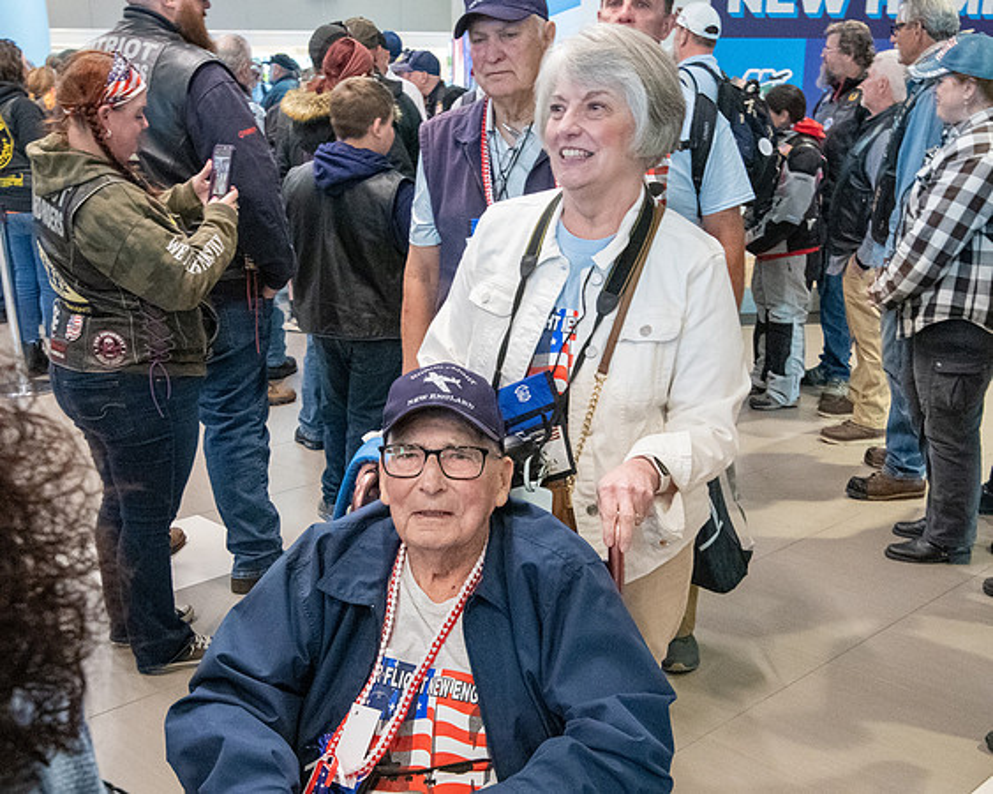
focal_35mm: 41
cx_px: 507
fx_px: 1216
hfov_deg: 44.4
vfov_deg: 35.8
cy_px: 530
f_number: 7.1
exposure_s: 1/60
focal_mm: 24
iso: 8000
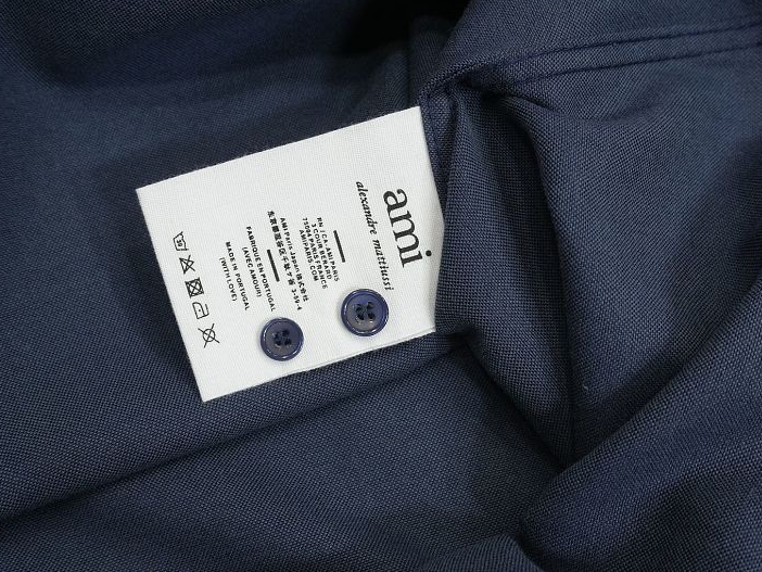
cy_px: 284
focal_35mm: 46
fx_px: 1013
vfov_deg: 31.5
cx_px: 351
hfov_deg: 41.2
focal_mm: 28
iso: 1000
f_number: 8
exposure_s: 1/160
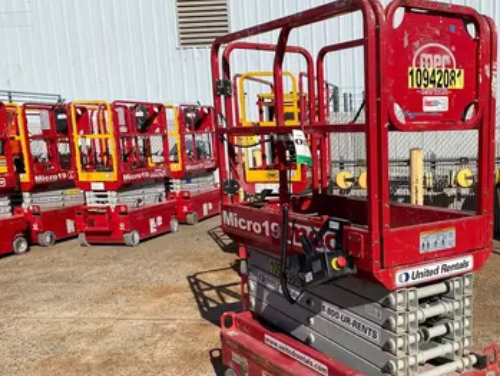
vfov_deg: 34.8
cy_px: 253
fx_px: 592
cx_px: 374
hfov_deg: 44.3
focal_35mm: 41
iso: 32
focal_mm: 4.25
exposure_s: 1/4608
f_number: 1.8
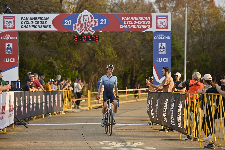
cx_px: 112
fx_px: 844
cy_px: 75
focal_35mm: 135
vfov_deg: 10.2
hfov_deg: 15.2
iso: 200
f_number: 2.8
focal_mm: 135
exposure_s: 1/800
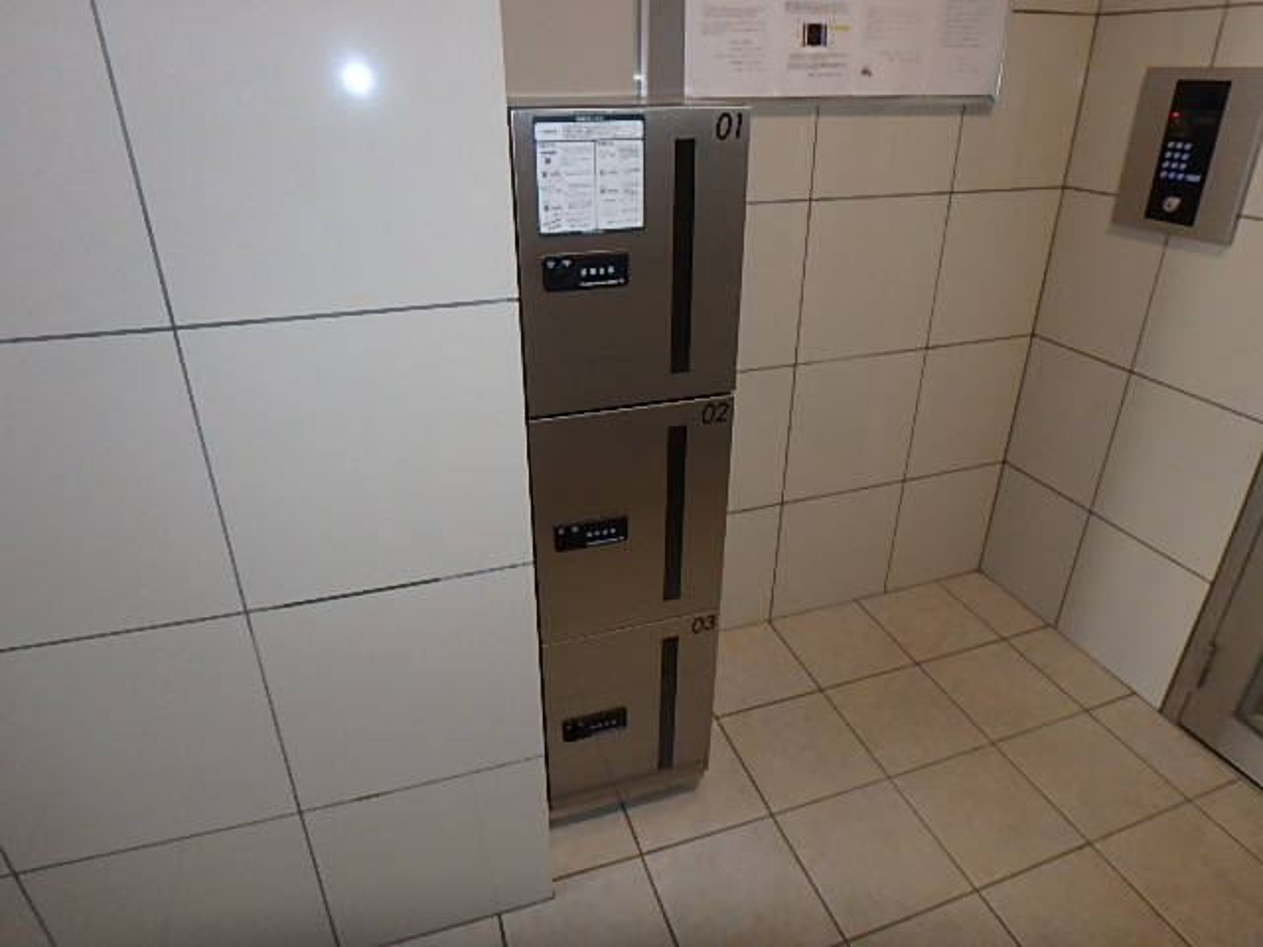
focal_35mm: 21
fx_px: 766
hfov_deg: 79.0
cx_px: 632
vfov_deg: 63.4
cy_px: 474
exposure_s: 1/30
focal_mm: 3.7
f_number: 3.5
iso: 400
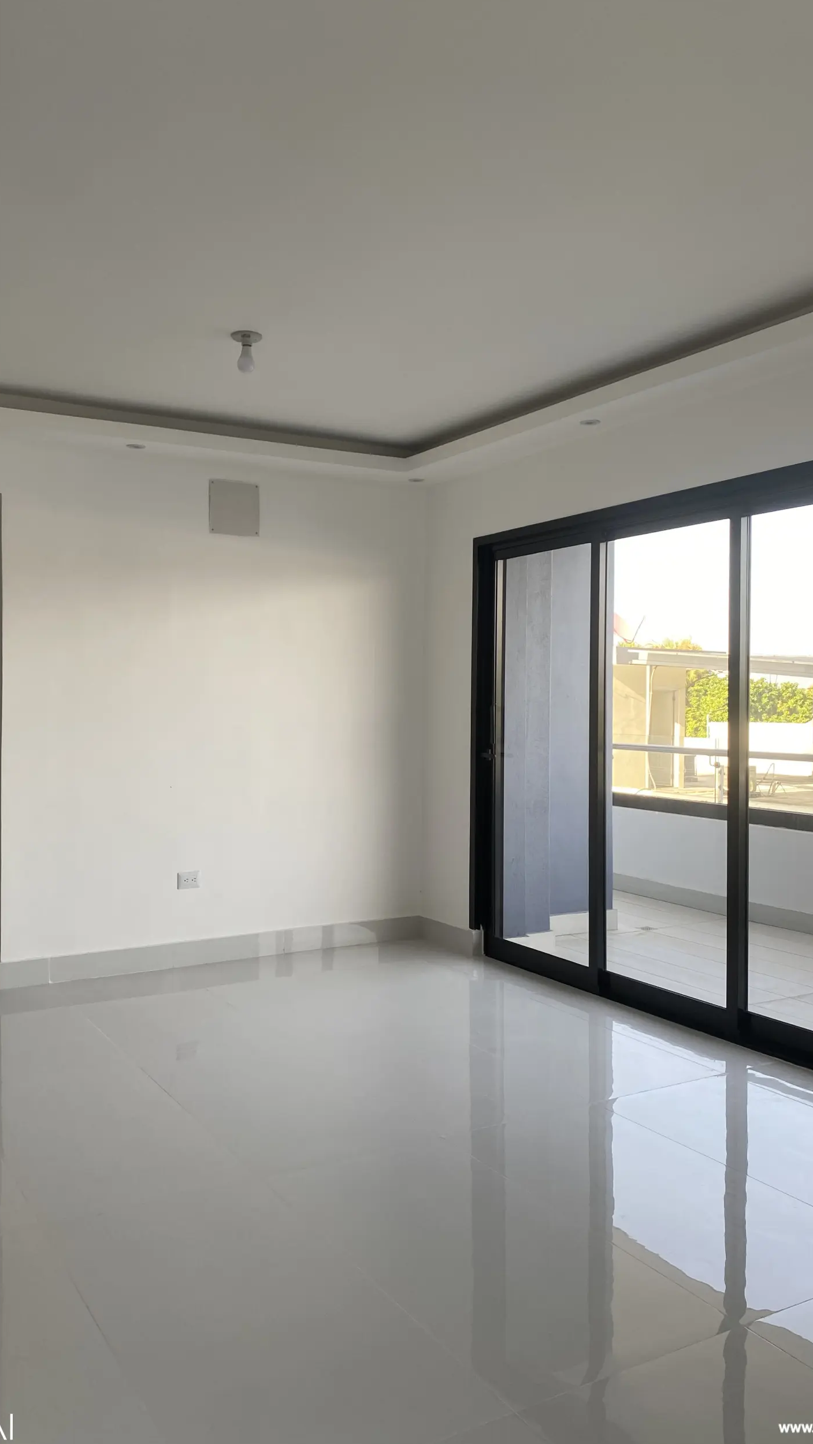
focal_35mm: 29
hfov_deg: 40.2
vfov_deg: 66.1
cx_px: 389
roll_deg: -0.3
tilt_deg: -0.6
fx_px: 1111
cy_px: 713
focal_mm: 4.25
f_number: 1.8
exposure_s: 1/122
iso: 64
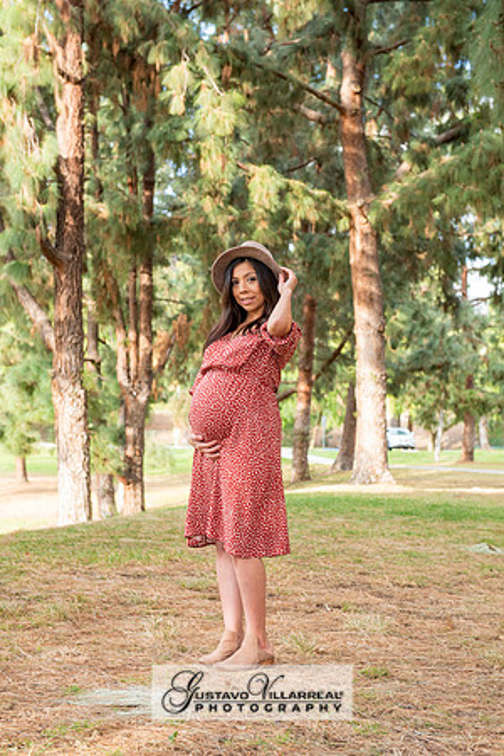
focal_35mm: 58
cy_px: 378
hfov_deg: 23.4
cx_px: 252
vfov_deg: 34.5
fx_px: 1218
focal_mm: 58
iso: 500
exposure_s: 1/125
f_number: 5
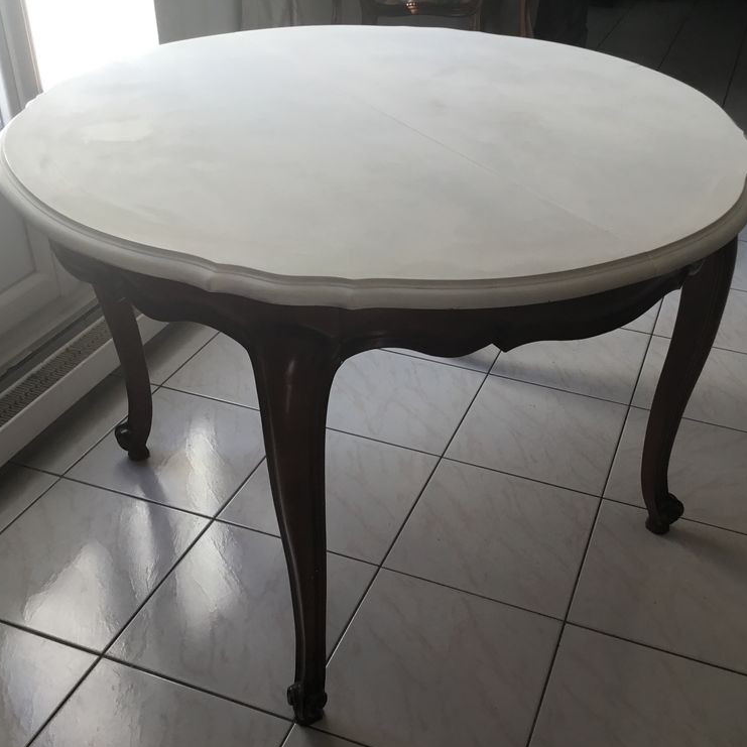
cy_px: 377
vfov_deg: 44.9
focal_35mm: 37
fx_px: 903
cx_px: 431
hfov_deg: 44.8
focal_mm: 3.3
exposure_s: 1/100
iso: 32
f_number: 2.4
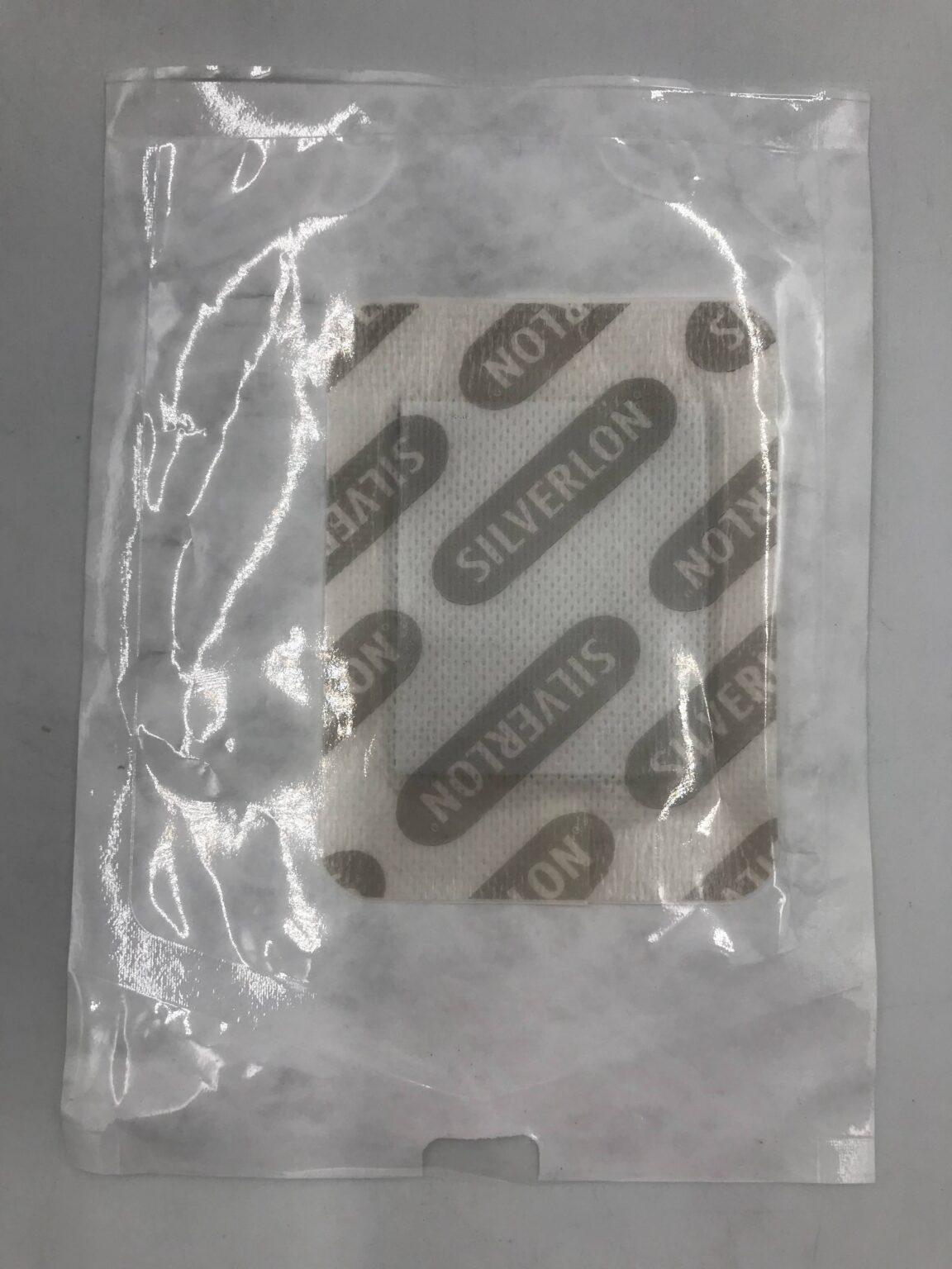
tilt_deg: -87.3
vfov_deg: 63.4
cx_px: 476
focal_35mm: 28
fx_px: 1027
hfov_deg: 49.7
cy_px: 634
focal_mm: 3.99
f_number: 1.8
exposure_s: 1/257
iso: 20
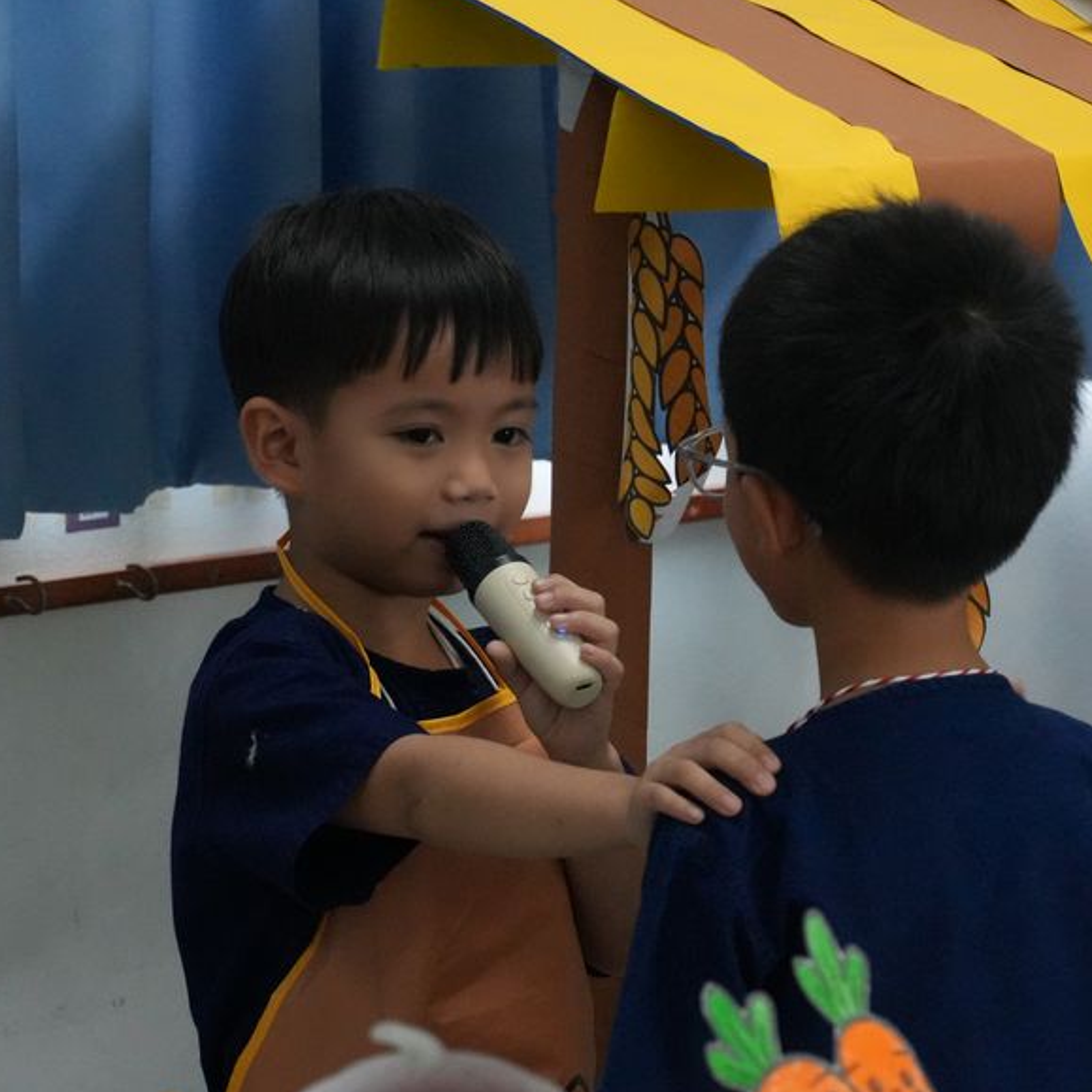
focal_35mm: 205
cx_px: 619
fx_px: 7307
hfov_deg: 8.5
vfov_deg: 8.5
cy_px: 520
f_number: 7.1
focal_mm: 93
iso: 6400
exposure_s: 1/125
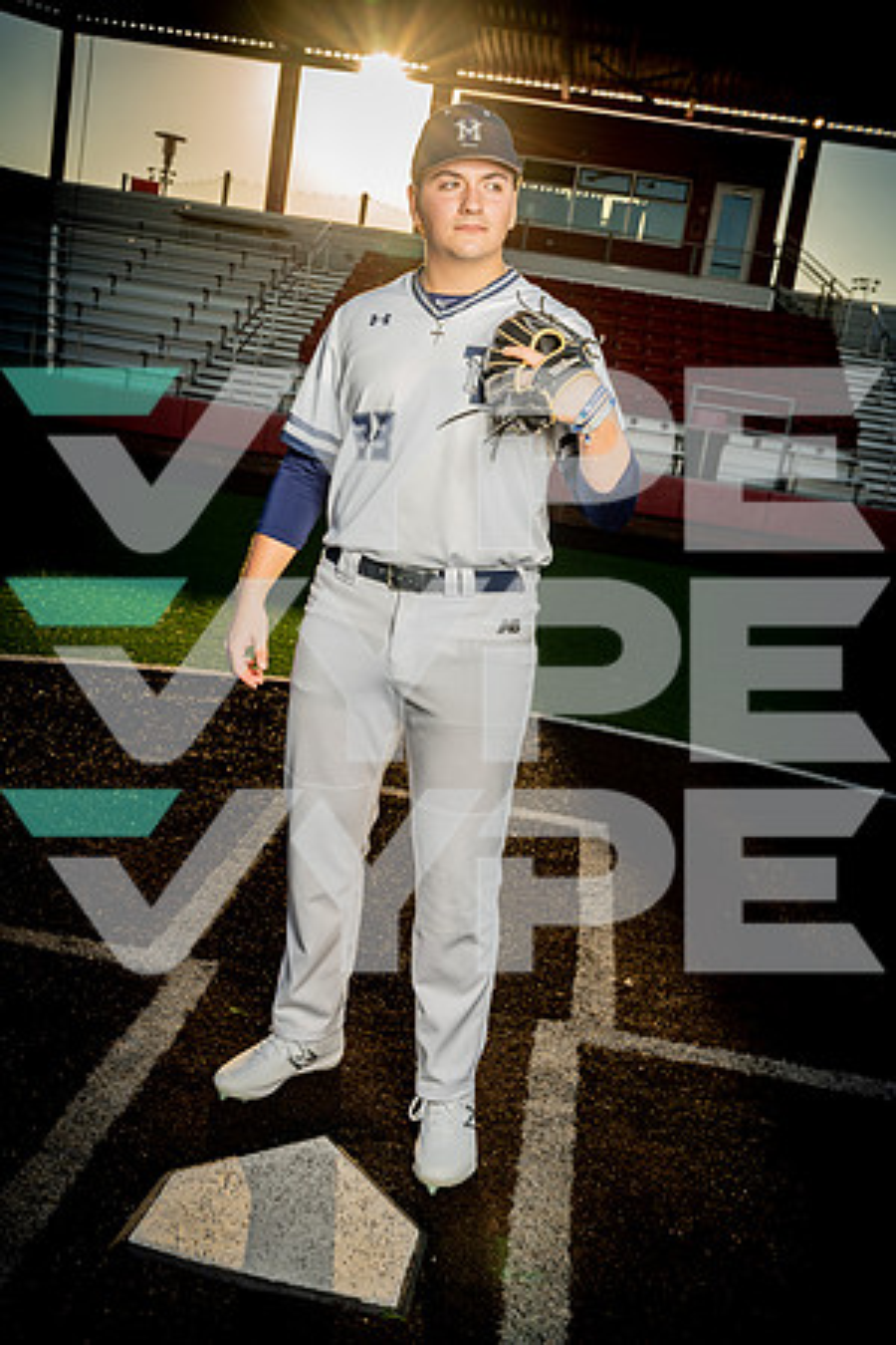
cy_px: 672
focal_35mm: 37
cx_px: 448
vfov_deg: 51.9
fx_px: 1381
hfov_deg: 35.9
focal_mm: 37
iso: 125
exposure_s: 1/250
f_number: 8
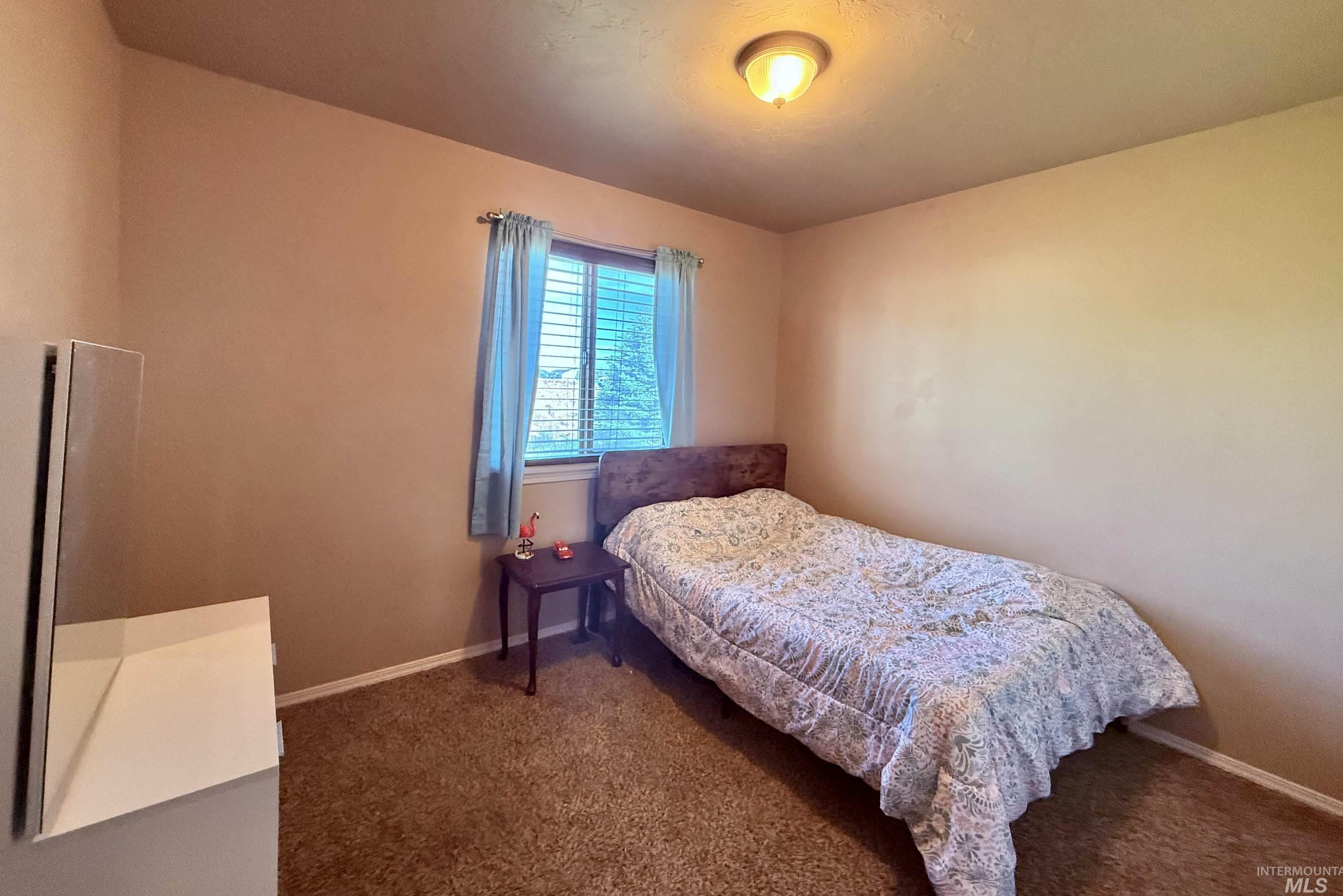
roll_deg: -1.1
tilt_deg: -1.4
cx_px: 669
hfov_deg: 100.4
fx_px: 560
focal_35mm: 15
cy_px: 399
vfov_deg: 77.1
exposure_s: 1/120
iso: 320
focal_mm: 2.22
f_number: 2.2
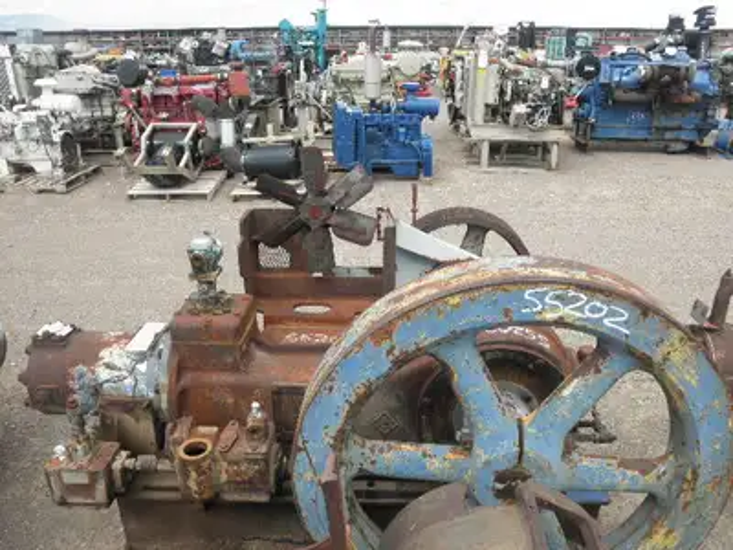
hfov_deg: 63.4
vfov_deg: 49.7
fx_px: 593
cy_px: 275
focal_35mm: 28
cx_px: 366
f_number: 3
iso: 64
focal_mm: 5
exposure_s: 1/400
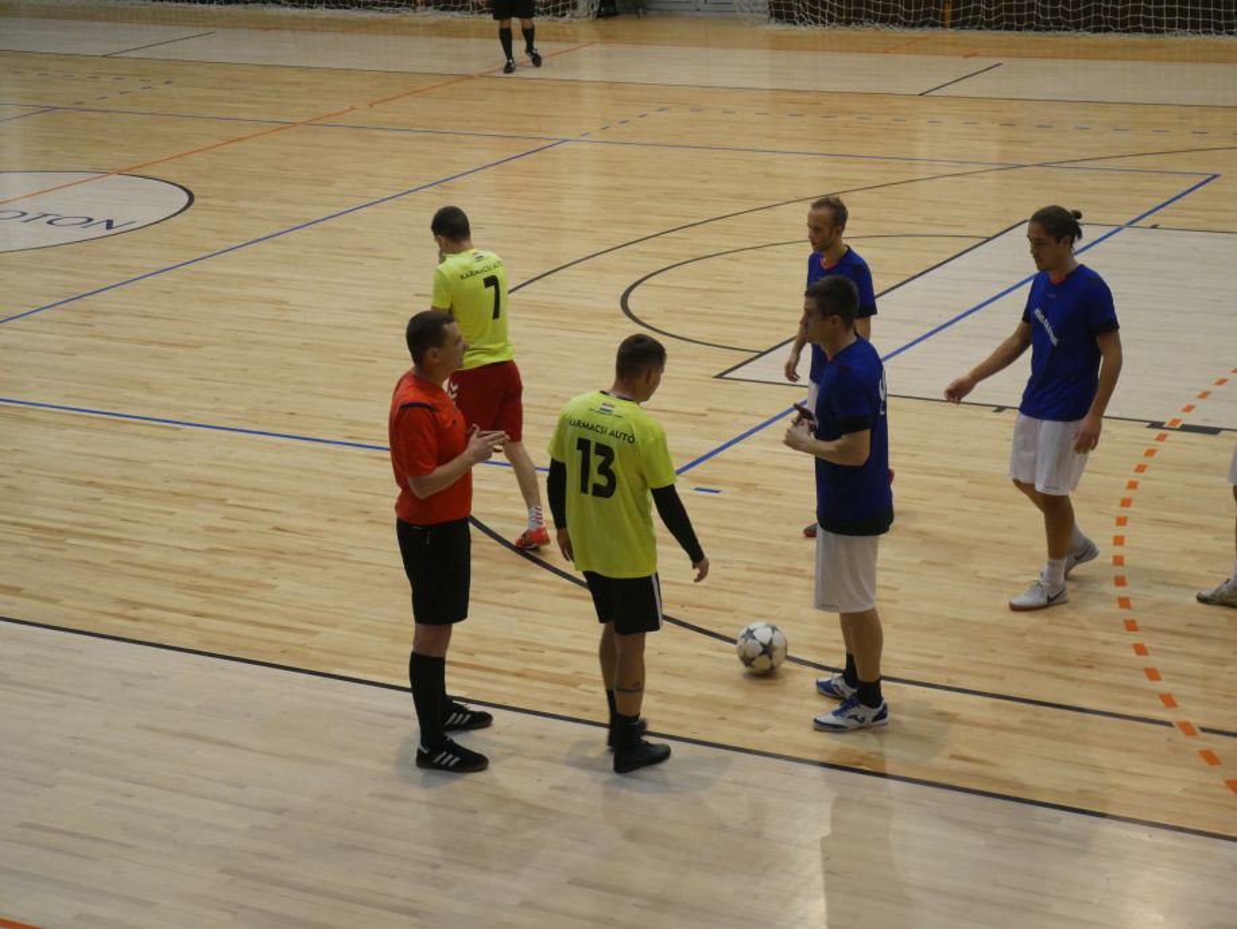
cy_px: 464
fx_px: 2790
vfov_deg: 18.9
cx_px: 618
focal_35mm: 78
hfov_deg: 25.0
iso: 2000
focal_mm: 39
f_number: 5.6
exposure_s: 1/100
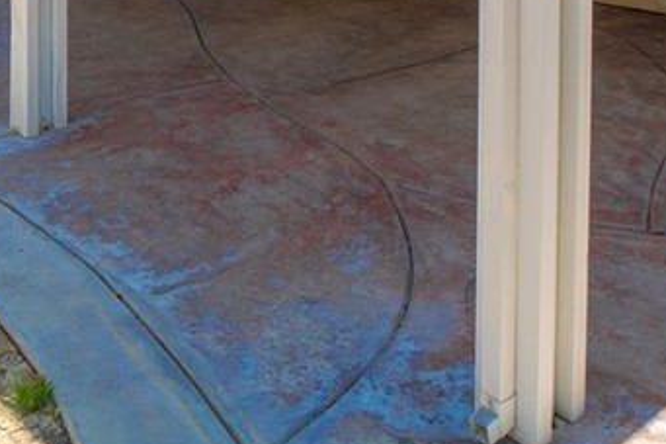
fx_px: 832
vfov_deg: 24.1
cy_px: -205
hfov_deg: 43.5
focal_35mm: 45
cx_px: 289
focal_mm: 10
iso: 100
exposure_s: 1/160
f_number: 7.1
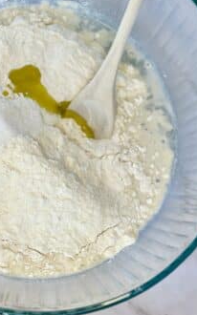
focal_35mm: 77
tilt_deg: -79.6
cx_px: 66
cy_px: 186
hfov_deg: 16.9
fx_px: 662
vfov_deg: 26.8
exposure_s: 1/192
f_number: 1.78
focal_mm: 6.86
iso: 80
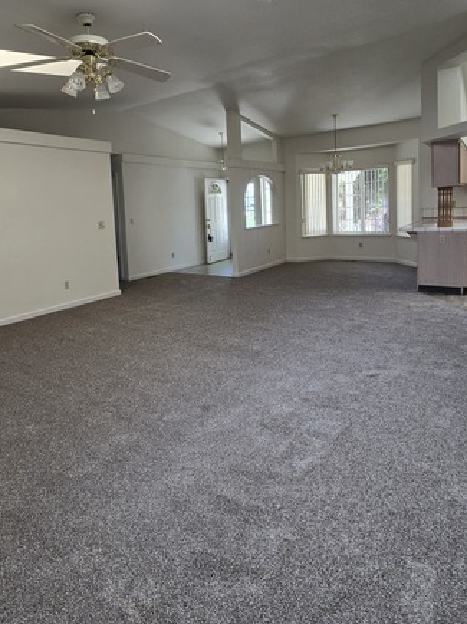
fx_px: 360
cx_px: 201
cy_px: 237
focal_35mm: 20
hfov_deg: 65.6
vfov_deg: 80.4
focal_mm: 2.2
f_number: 2.2
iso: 50
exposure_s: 1/60
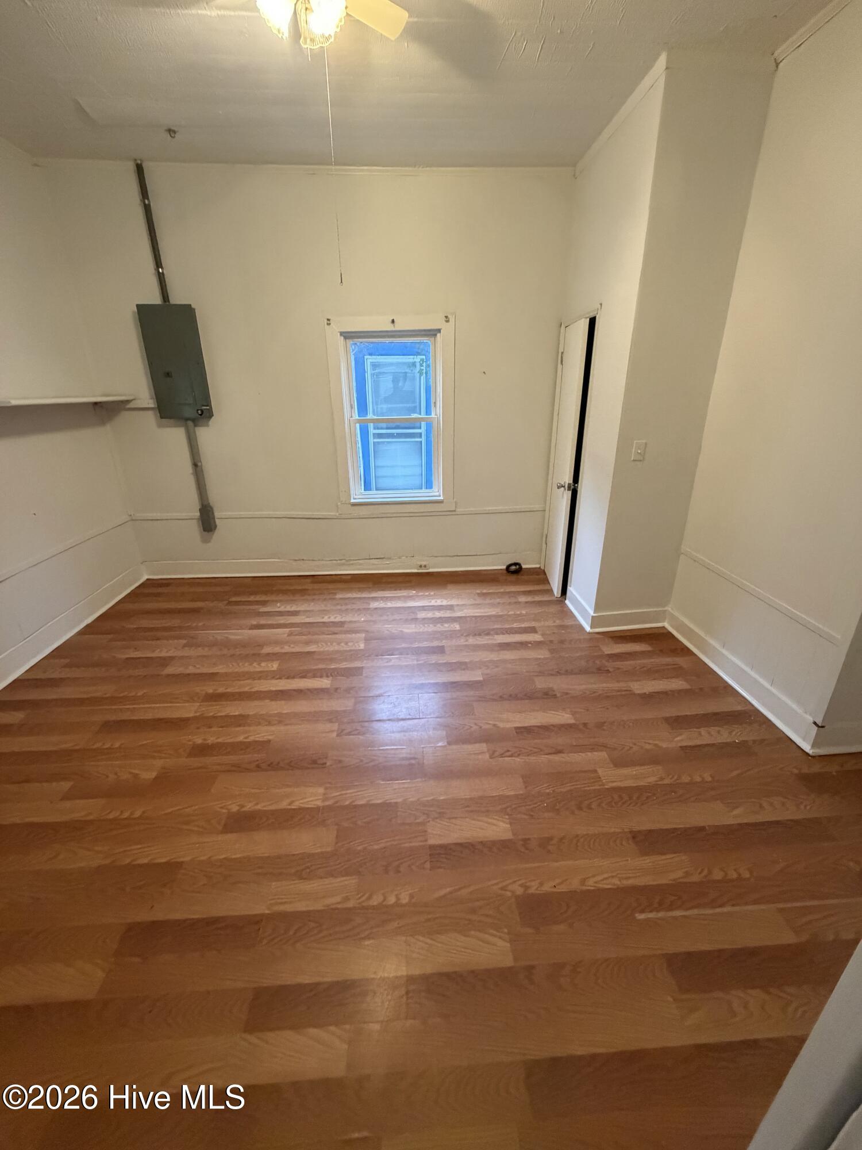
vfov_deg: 102.1
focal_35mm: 14
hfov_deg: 85.7
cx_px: 431
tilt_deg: -22.6
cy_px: 575
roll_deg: +0.4
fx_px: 465
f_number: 2.2
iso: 800
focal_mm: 2.22
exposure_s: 1/60
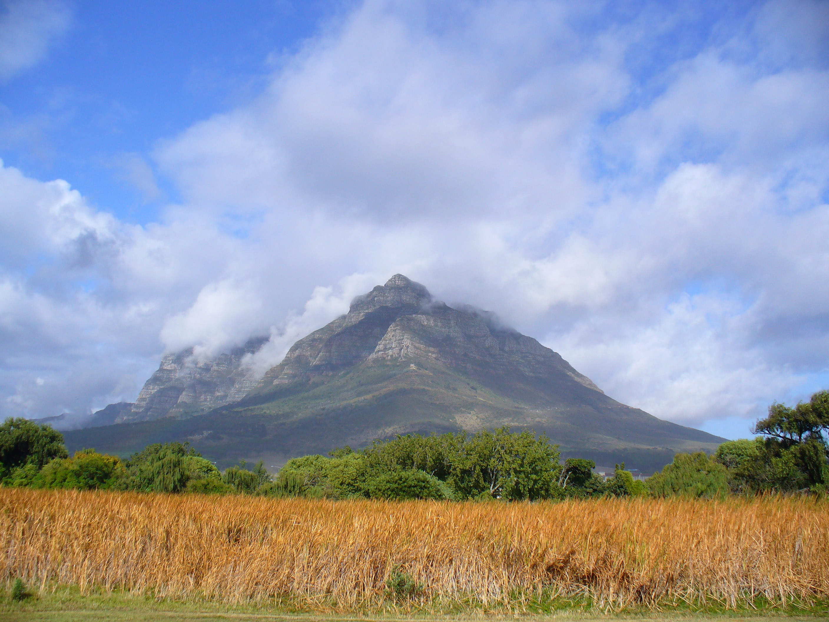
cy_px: 311
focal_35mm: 37
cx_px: 414
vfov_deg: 38.7
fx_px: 886
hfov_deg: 50.1
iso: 80
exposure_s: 1/400
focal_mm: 6.1
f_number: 5.6
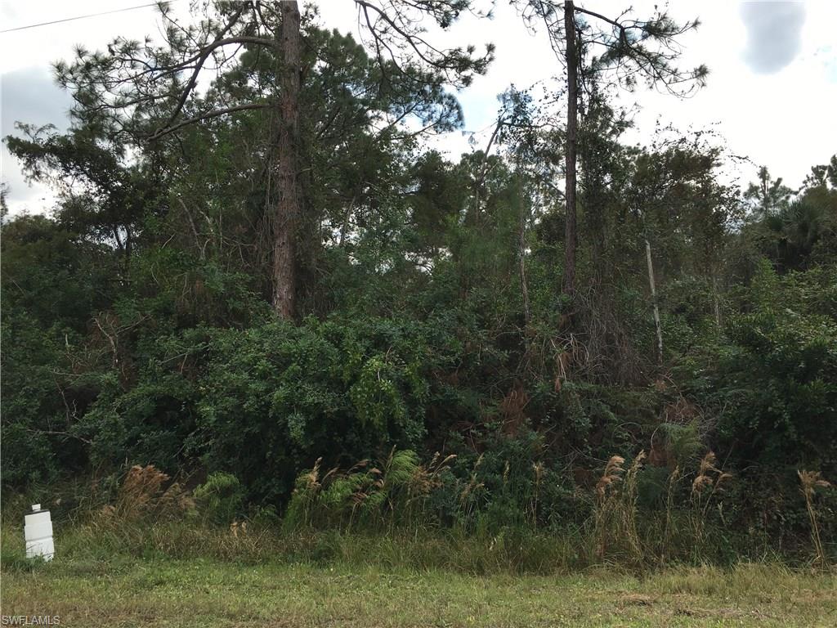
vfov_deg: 48.2
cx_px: 418
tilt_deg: +5.4
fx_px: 701
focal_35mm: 29
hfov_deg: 61.7
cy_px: 314
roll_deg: +1.8
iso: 25
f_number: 2.2
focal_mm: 4.15
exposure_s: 1/1054
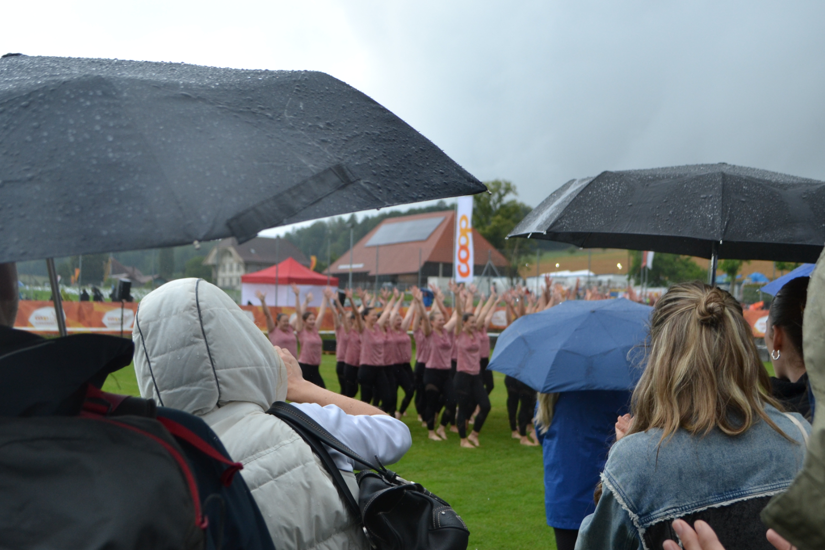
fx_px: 985
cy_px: 347
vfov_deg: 31.0
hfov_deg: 45.4
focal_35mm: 43
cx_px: 439
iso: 400
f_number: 4.5
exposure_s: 1/1000
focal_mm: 22
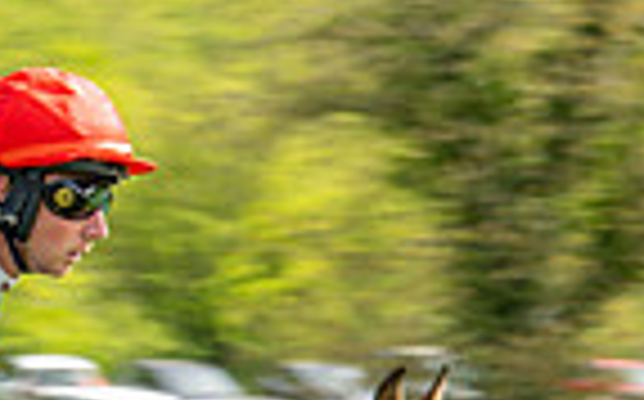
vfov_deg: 2.4
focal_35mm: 532
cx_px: -530
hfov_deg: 3.9
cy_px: 861
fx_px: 9326
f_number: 9
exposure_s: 1/160
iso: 100
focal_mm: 87
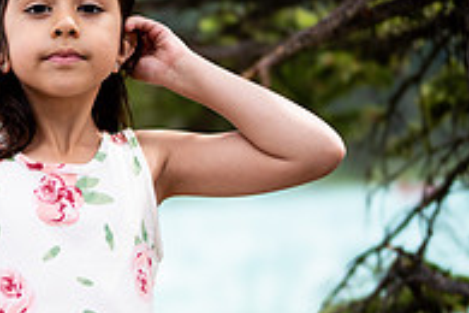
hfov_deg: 18.4
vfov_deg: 13.1
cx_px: -120
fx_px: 1355
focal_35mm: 104
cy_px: 280
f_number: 1.2
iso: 200
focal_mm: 35
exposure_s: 1/6400
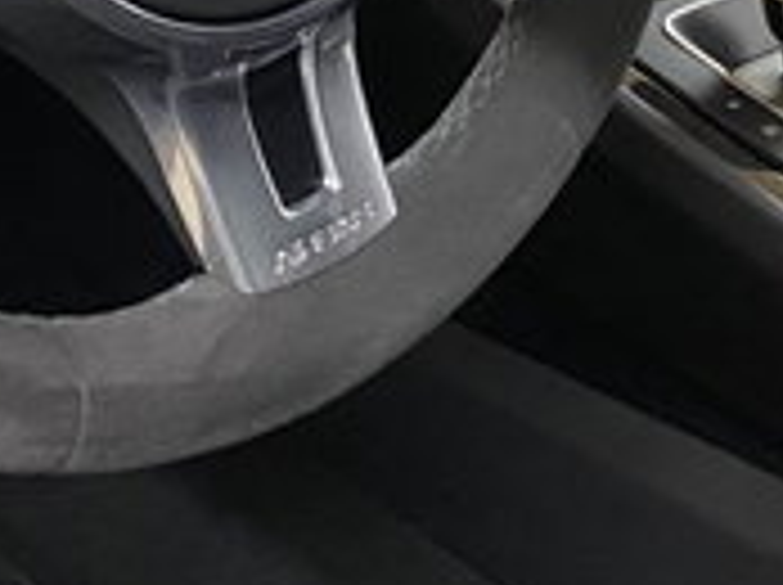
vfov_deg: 12.2
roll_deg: -2.0
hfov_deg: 17.1
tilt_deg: -17.9
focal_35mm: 115
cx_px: 288
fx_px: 2598
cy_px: -320
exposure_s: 1/33
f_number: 1.8
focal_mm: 4.25
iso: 500
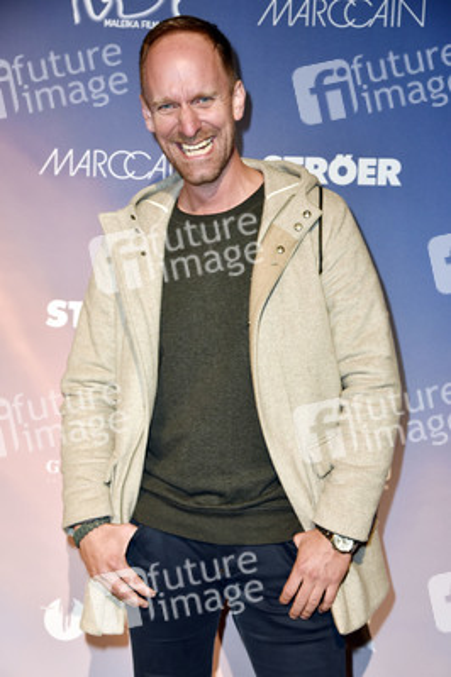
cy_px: 338
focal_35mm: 62
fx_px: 1167
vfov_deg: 32.4
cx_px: 226
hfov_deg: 21.9
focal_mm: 62
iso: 1100
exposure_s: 1/125
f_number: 5.6
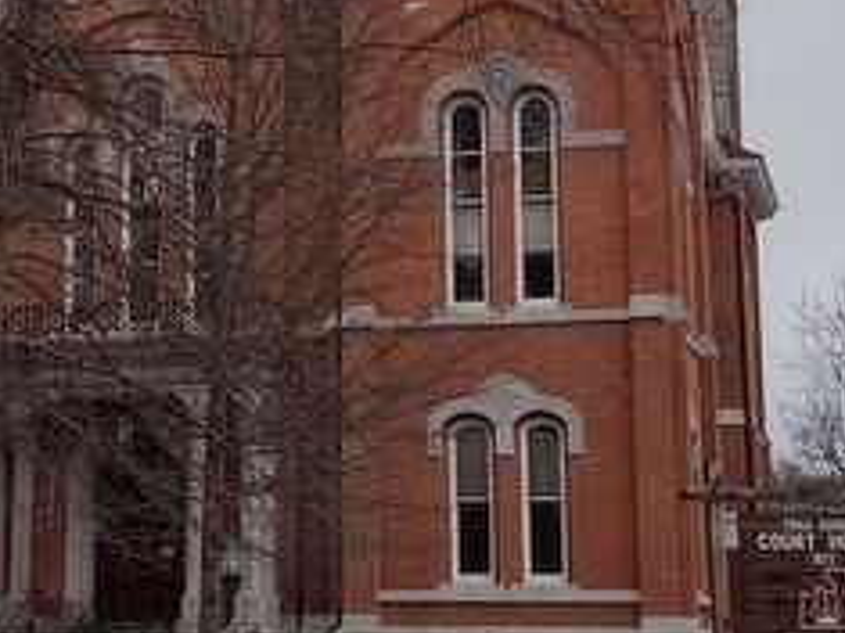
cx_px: 284
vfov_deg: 16.0
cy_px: 173
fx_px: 2245
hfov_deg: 21.2
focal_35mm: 92
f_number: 1.7
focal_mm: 4.71
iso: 100
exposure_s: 1/181
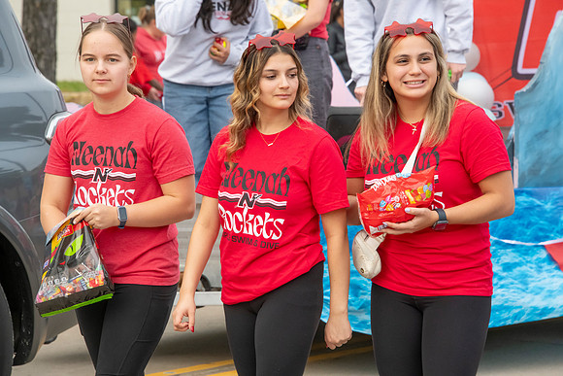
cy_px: 188
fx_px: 3285
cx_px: 282
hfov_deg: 9.8
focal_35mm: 210
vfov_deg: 6.5
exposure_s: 1/250
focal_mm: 210
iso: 3200
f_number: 11
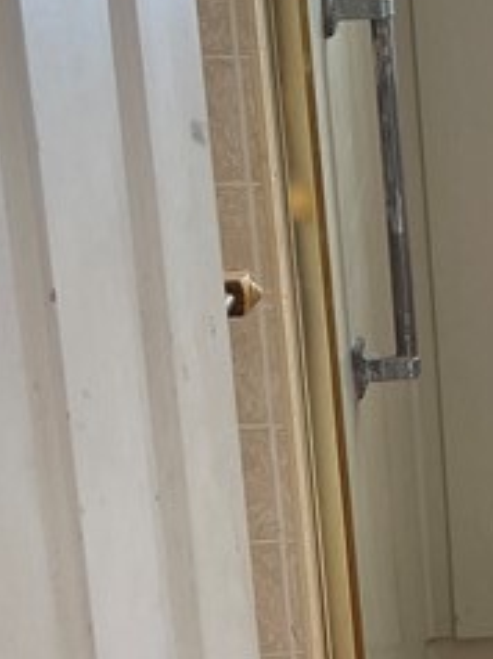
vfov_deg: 17.6
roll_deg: -1.2
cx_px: 1041
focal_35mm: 112
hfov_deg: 11.6
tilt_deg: -14.5
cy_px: 354
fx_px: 2131
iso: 50
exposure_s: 1/121
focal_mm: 4.2
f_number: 1.6
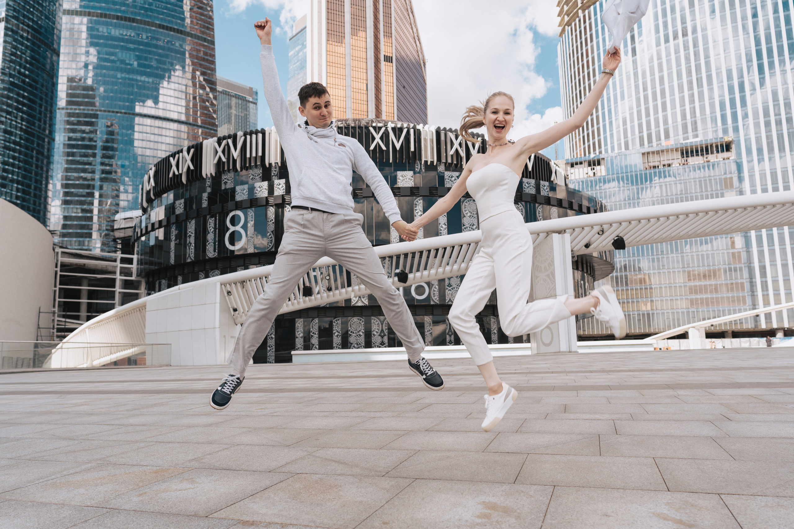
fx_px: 529
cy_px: 264
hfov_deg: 73.7
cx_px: 397
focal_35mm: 24
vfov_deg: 53.1
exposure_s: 1/500
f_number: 3.5
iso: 100
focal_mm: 24
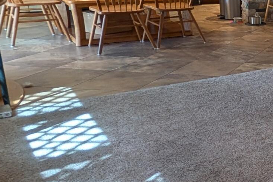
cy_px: 52
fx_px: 387
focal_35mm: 51
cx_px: 456
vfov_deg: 26.2
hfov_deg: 24.3
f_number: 1.7
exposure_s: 1/40
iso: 61
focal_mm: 2.02
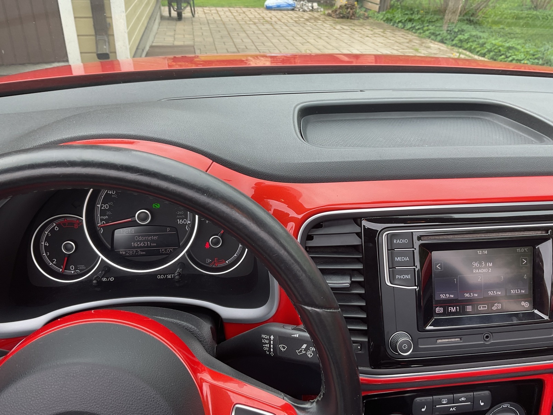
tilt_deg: -28.8
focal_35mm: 29
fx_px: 463
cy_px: 208
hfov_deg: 61.7
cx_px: 276
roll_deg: -2.8
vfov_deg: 48.2
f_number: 1.8
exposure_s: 1/120
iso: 16
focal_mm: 3
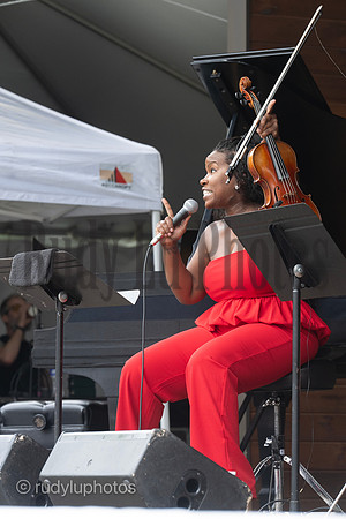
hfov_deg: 6.9
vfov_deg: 10.3
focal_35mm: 200
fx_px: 2883
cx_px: 173
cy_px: 260
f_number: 8
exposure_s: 1/500
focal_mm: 200
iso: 1600
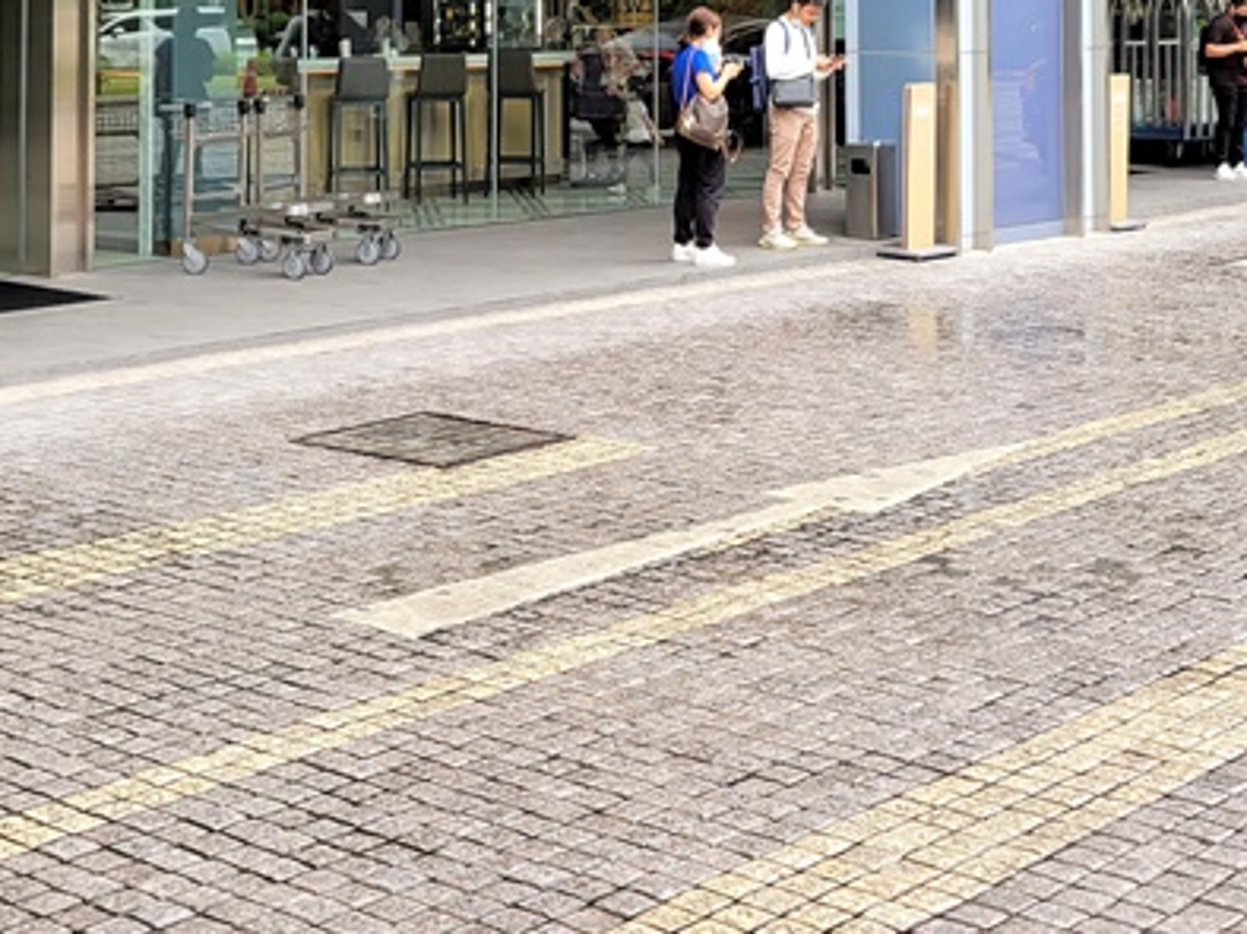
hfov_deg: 29.3
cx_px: 491
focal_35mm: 66
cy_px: -73
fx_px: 2376
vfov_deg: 21.2
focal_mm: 5.4
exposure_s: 1/257
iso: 40
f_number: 1.8
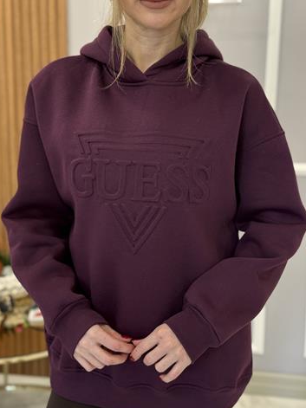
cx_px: 143
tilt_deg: -10.7
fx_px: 625
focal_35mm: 53
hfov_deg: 27.5
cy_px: 210
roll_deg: -0.9
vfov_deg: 36.2
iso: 160
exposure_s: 1/60
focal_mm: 6.76
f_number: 1.78
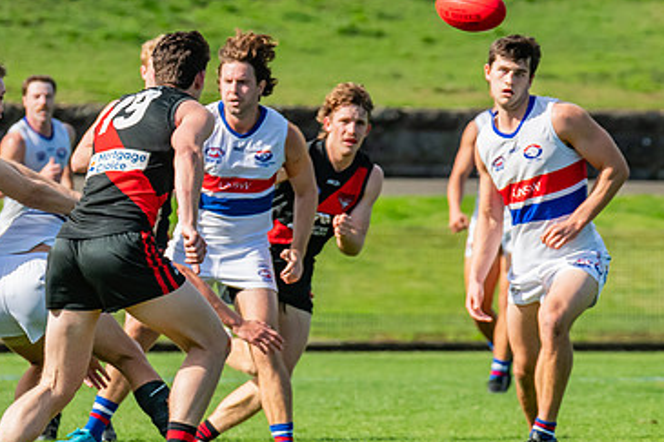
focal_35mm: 812
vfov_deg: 1.7
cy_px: 249
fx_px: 14969
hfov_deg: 2.5
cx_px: 139
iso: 800
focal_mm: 310
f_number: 9
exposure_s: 1/1600
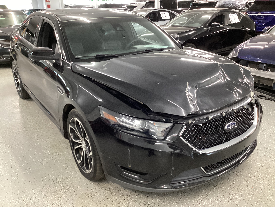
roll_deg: +1.2
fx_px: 246
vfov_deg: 45.4
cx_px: 138
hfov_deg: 58.4
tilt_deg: -22.3
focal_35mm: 31
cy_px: 104
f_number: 2.4
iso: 320
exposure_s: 1/33
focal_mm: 3.3
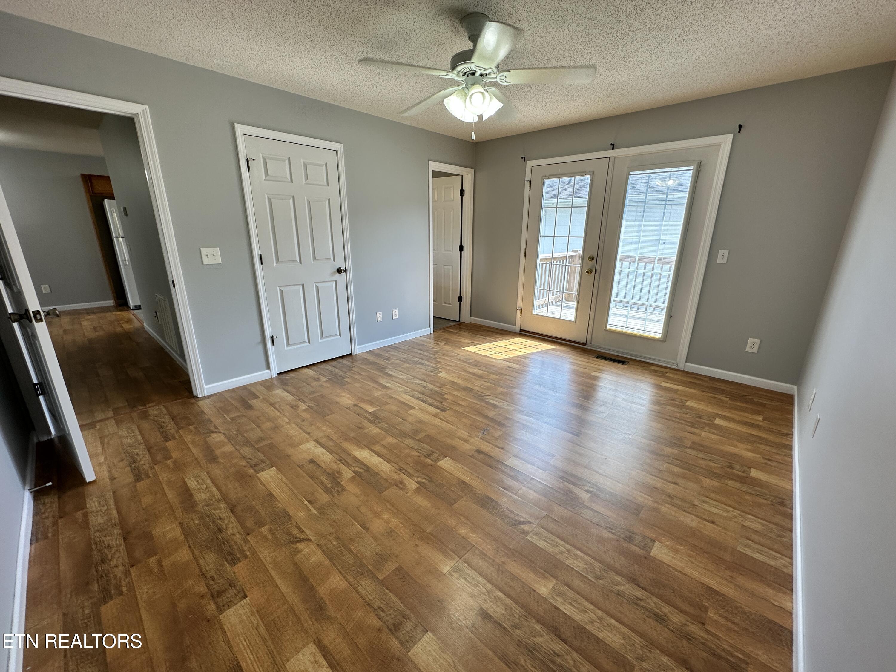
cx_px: 448
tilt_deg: -16.7
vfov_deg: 85.7
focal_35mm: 14
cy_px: 336
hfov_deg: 102.1
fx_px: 362
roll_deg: -0.5
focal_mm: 2.22
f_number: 2.2
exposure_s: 1/148
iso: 40
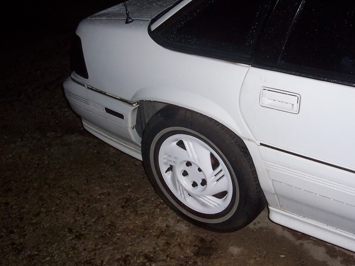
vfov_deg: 34.4
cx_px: 210
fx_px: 431
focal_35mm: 42
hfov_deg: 44.6
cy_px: 126
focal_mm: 5.6
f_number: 2.7
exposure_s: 1/2
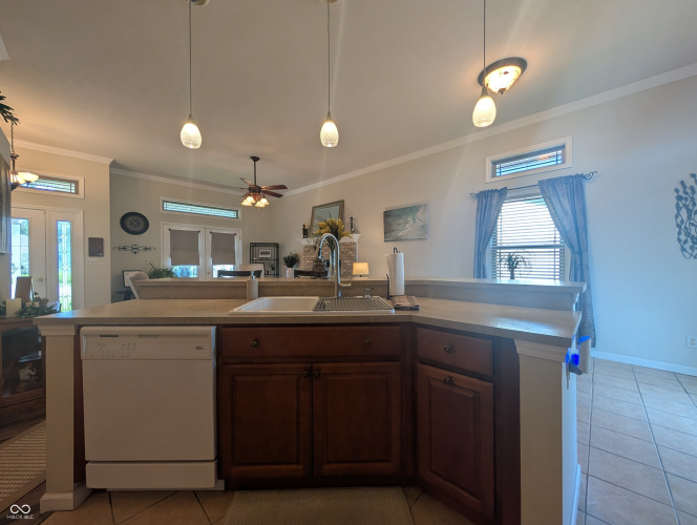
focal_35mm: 12
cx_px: 348
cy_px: 262
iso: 78
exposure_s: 1/127
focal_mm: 2.02
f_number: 1.7
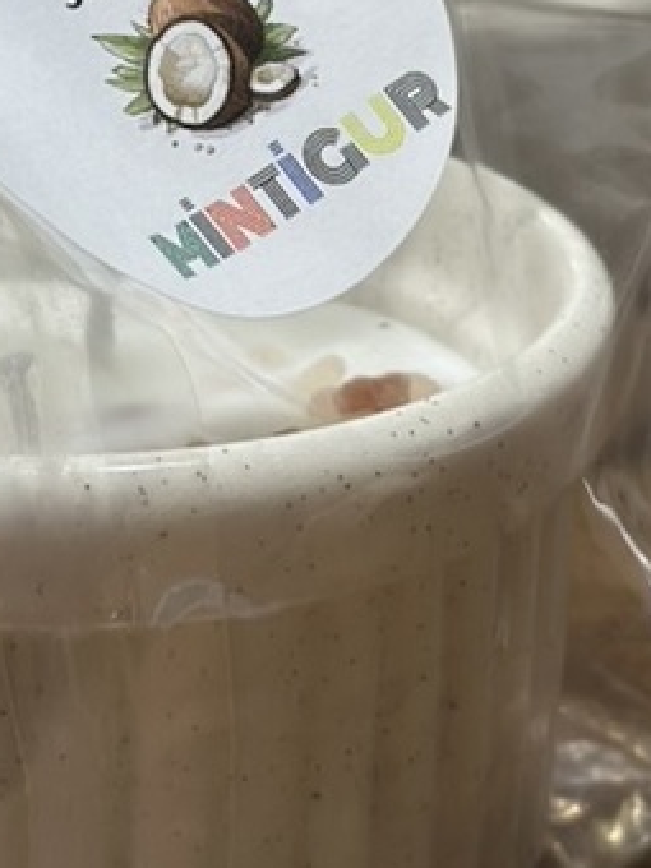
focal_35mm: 141
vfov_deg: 13.8
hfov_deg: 10.5
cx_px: 271
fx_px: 3536
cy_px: 36
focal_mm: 6.86
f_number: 1.78
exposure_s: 1/100
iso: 125
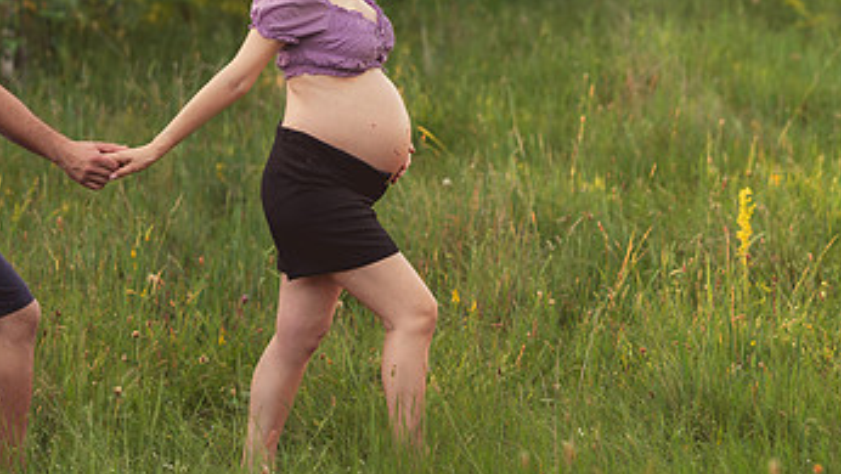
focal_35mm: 149
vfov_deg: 8.2
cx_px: 420
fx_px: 3324
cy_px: 194
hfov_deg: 14.4
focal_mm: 85
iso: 400
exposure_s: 1/800
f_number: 2.5
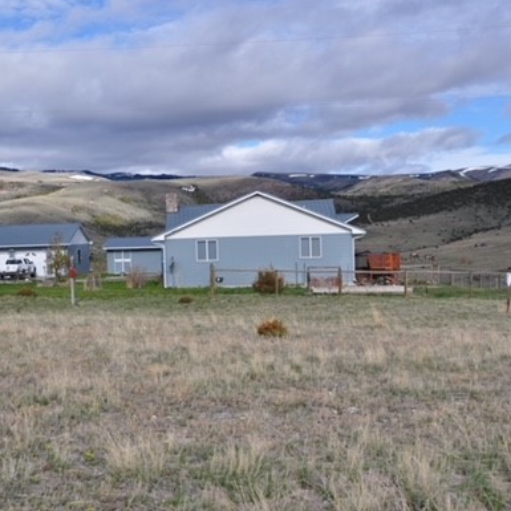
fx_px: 919
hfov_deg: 31.1
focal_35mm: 55
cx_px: 222
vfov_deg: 31.1
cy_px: 263
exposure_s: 1/320
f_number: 10
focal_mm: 26
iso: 200
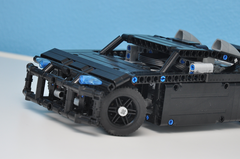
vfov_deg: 9.7
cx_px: 149
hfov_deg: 14.6
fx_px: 939
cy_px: 53
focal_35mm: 141
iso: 400
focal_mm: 70
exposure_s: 1/60
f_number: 6.3
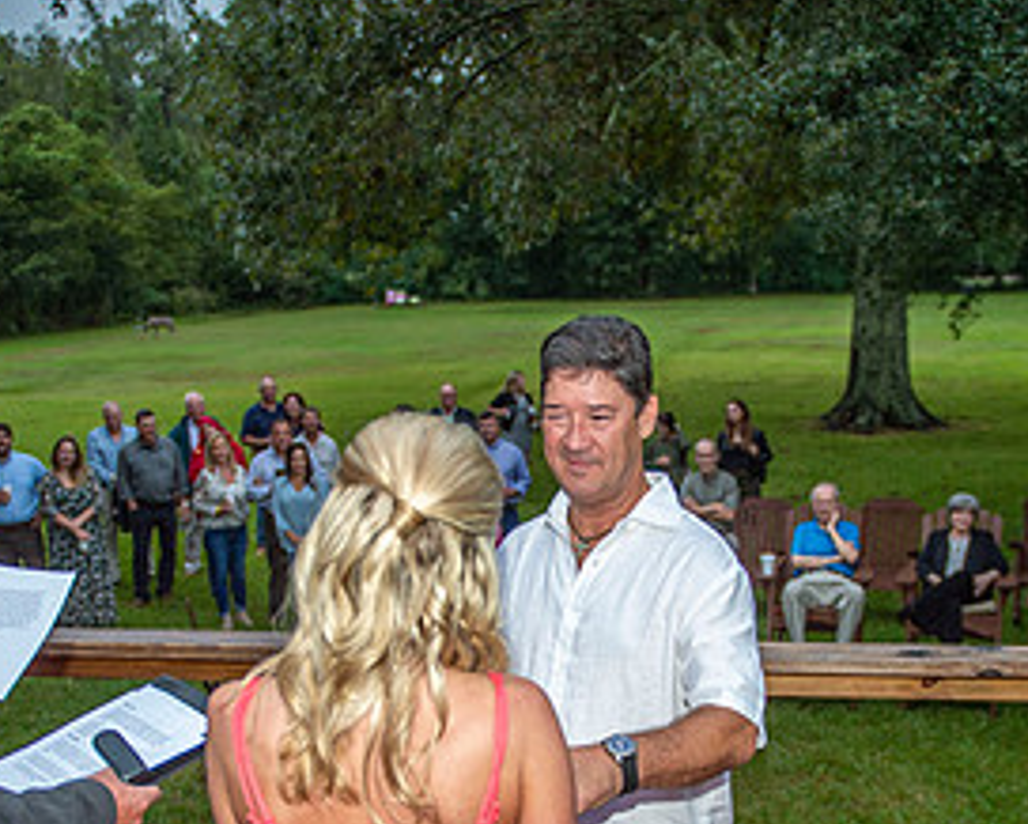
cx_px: 616
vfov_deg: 30.6
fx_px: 1461
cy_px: 677
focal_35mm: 48
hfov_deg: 38.6
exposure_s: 1/250
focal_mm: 24
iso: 800
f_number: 2.8
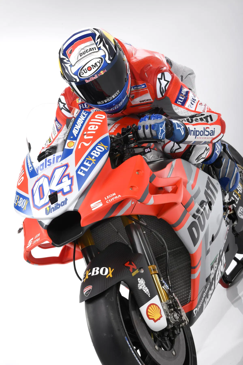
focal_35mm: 80
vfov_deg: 25.4
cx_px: 122
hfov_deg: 17.1
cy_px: 182
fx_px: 810
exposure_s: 1/200
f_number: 20
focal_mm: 80
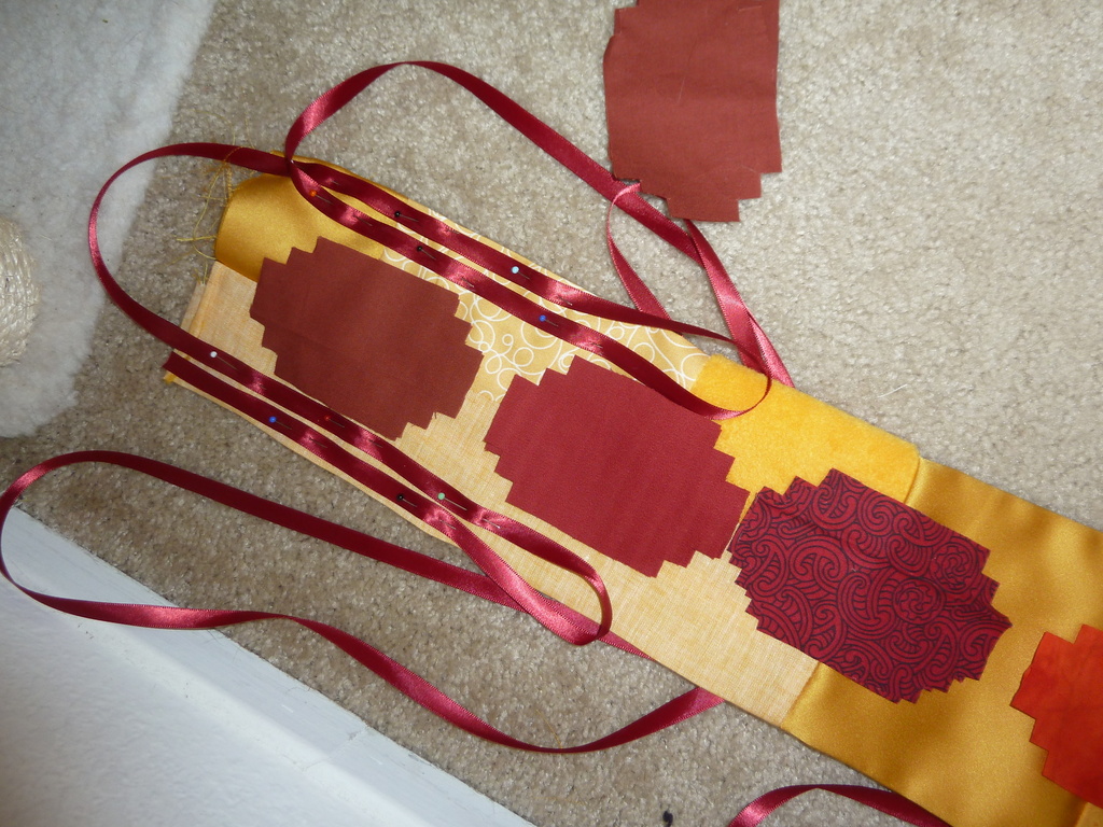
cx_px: 552
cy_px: 414
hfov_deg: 69.4
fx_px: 797
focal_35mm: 25
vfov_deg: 54.9
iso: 100
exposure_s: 1/30
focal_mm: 4.1
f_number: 3.3
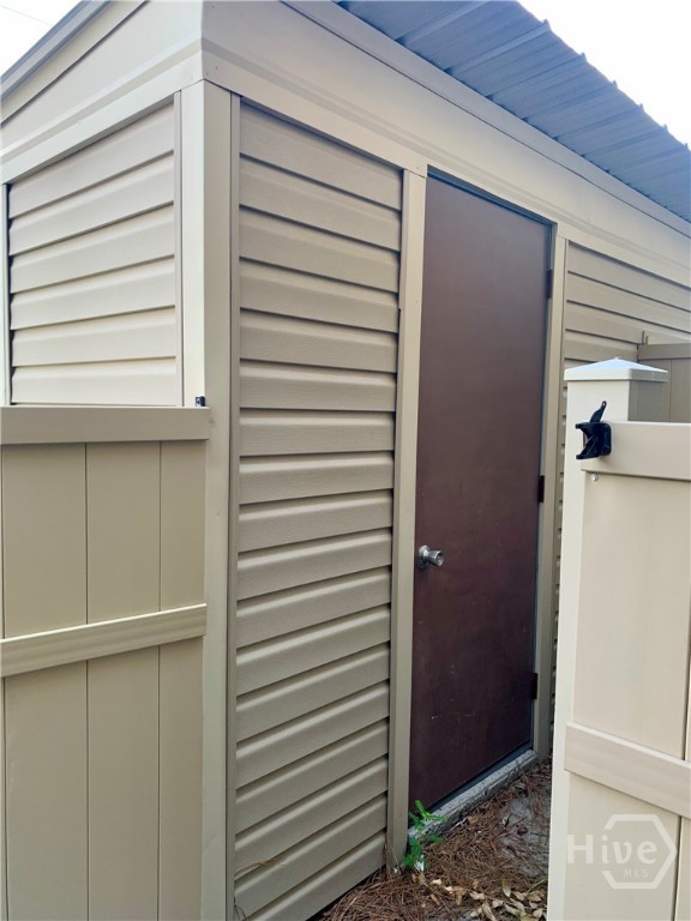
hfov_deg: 53.1
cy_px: 460
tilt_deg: -4.0
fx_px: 692
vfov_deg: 67.3
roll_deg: -0.6
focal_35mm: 26
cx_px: 346
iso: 25
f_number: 1.8
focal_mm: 4.25
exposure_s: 1/122
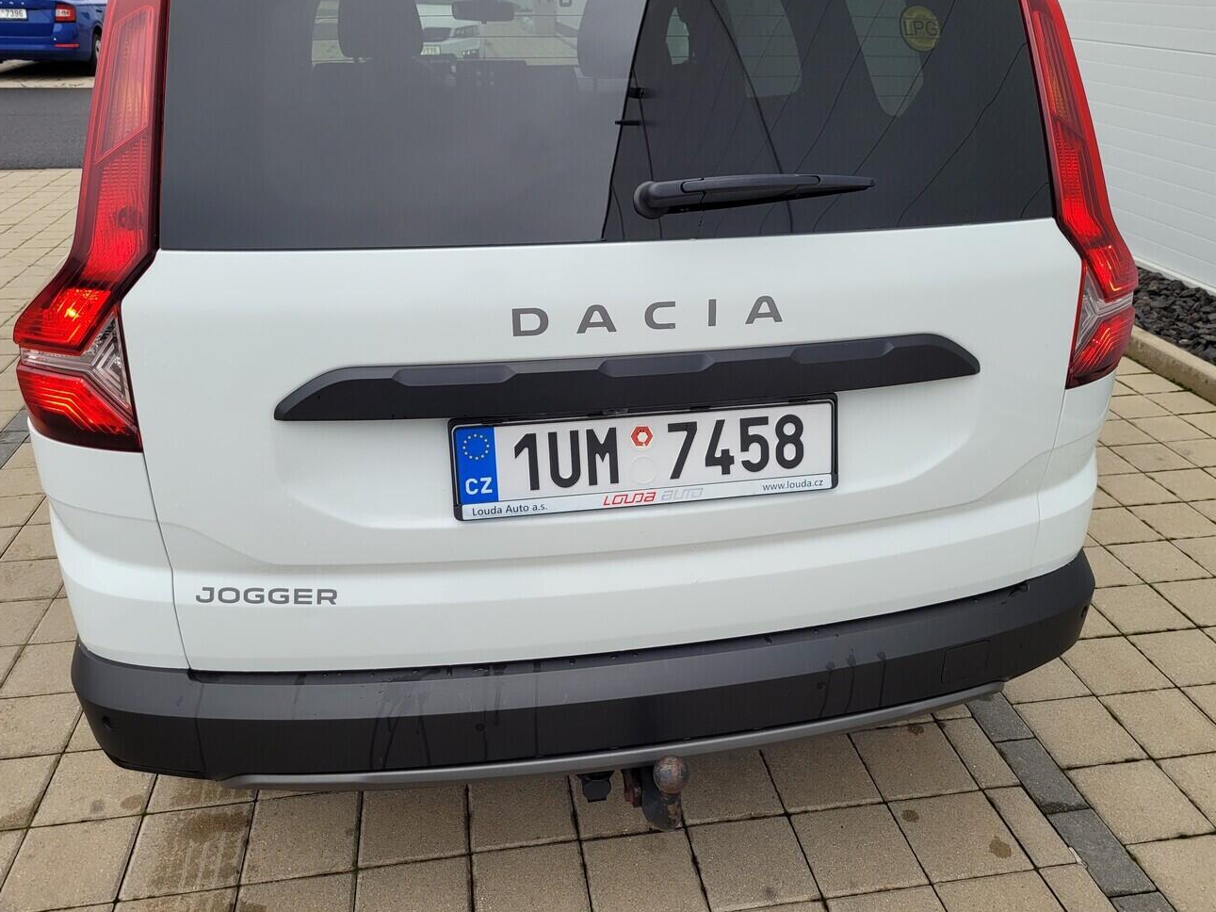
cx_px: 638
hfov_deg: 61.6
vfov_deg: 48.2
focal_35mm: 29
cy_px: 452
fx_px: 1019
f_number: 1.8
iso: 40
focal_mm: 5.4
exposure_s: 1/179
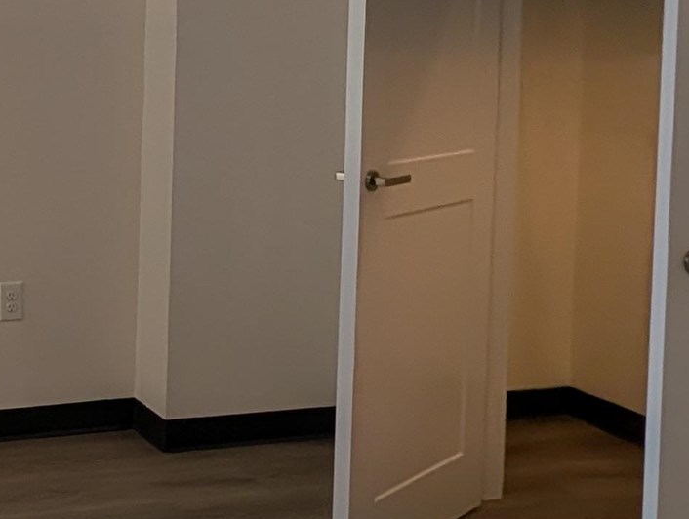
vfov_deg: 27.2
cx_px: -107
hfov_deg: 31.6
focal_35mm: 52
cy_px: 61
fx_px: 1037
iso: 45
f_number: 1.7
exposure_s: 1/585
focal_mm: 2.02
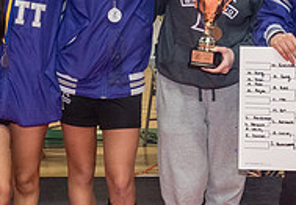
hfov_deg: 16.8
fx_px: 999
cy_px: 33
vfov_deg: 11.7
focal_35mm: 120
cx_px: 125
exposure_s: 1/200
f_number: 5.6
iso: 4000
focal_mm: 35
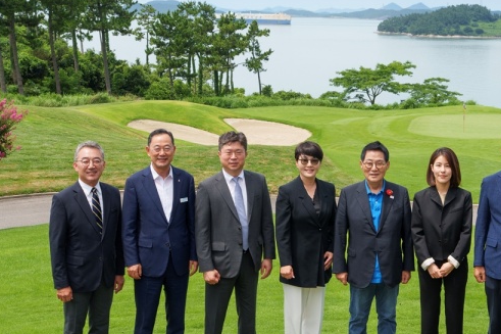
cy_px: 161
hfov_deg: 30.3
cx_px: 335
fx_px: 918
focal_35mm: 66
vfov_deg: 20.6
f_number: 9
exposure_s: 1/200
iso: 125
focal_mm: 36
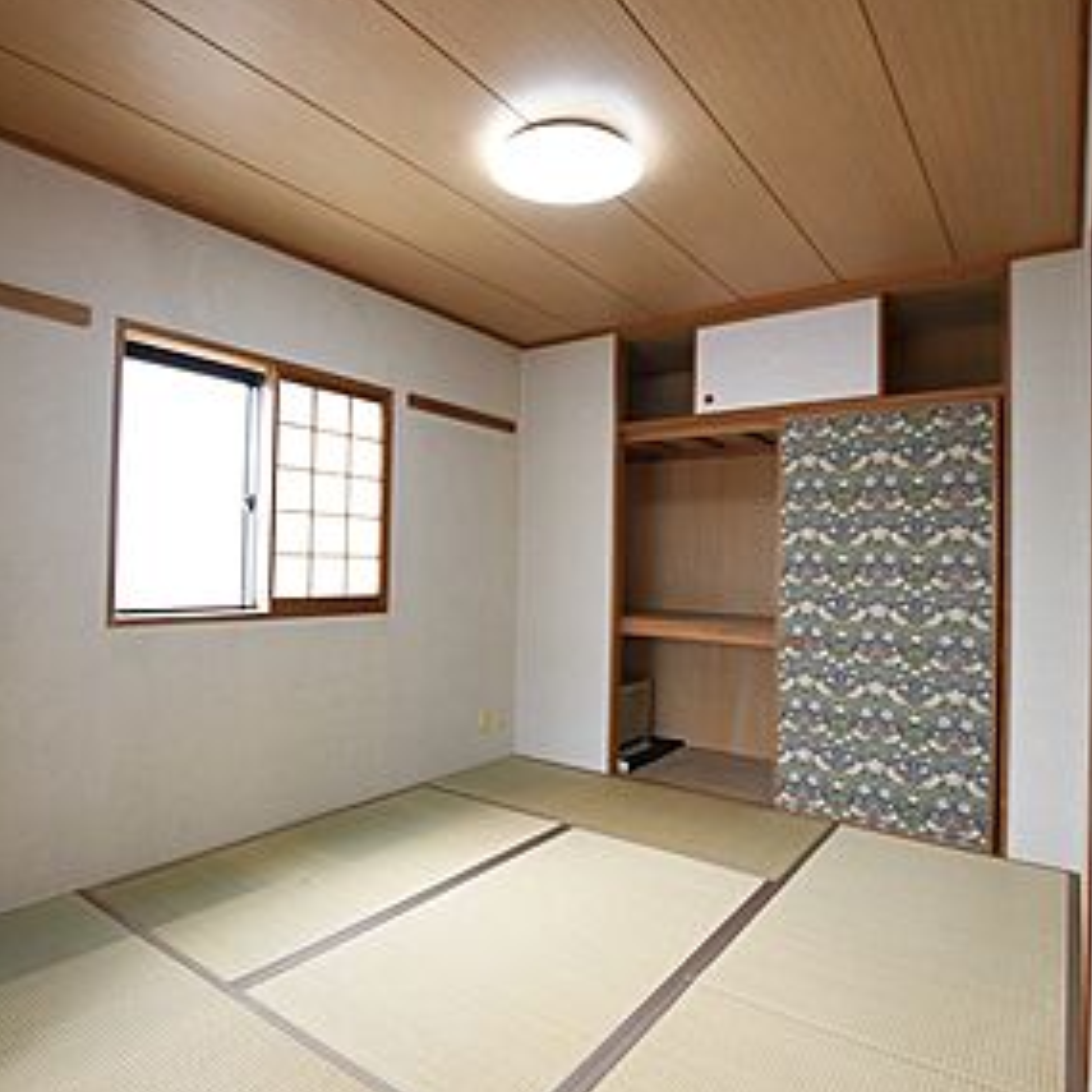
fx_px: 714
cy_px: 544
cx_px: 479
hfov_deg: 74.5
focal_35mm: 20
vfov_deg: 74.8
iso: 1600
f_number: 3.5
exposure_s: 1/500
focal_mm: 10
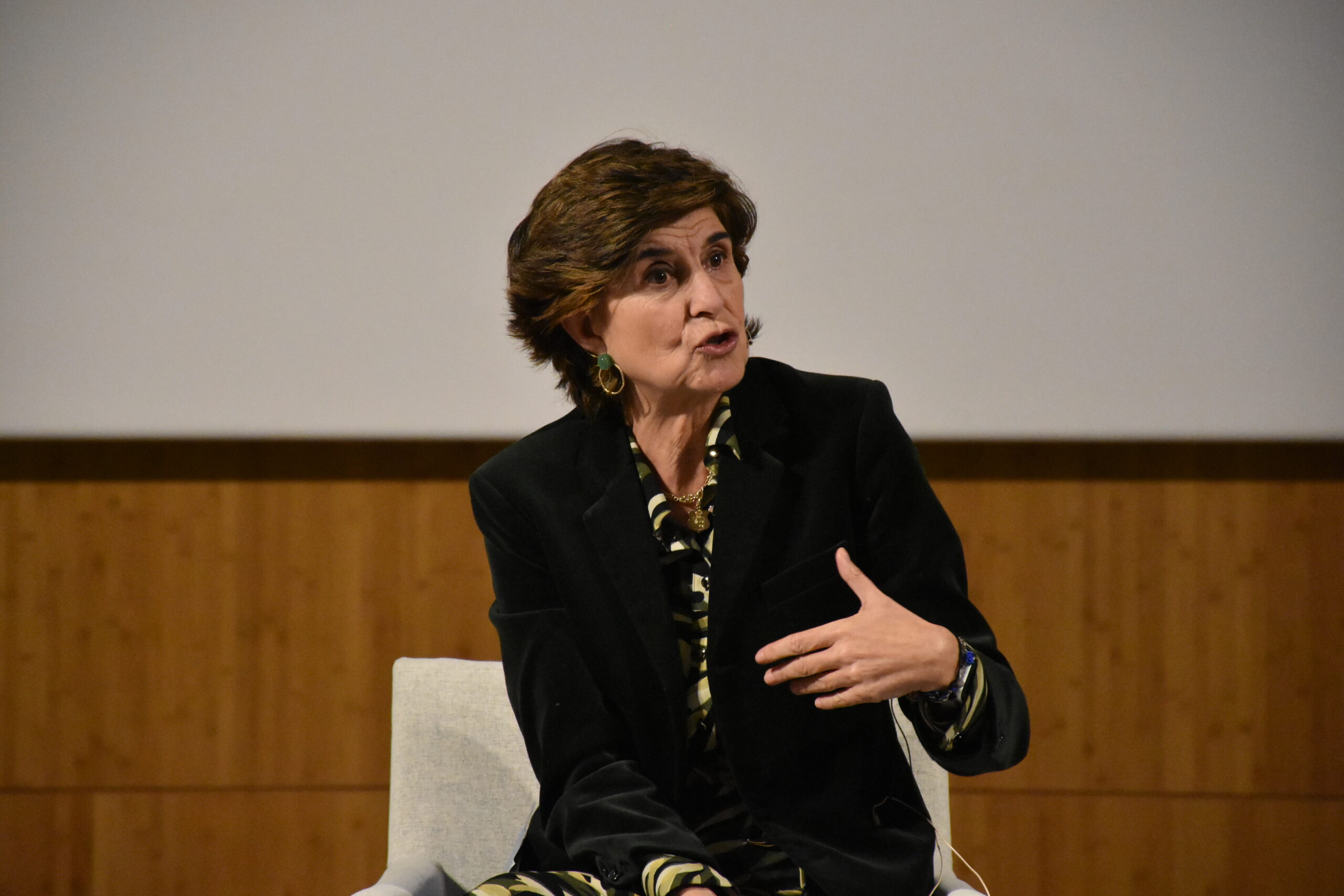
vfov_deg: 6.5
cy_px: 448
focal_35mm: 210
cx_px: 672
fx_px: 7841
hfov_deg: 9.8
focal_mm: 140
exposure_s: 1/200
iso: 6400
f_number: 5.6
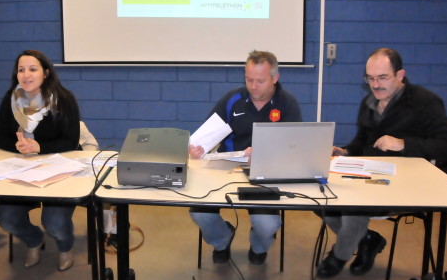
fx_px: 524
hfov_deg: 45.6
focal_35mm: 43
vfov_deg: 29.8
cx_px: 156
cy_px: 106
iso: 3200
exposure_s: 1/250
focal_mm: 18
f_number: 5.6
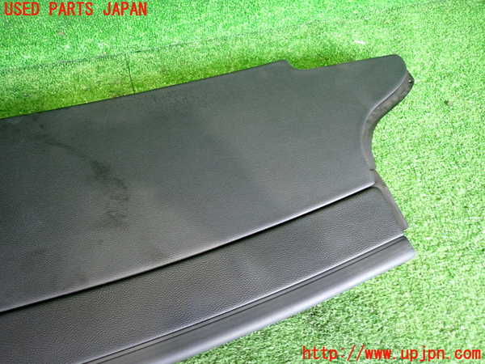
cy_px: 182
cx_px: 242
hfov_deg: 69.4
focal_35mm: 25
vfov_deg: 54.9
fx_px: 350
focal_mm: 4.5
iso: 400
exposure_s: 1/30
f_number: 2
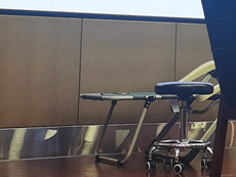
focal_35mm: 146
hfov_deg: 12.9
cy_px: -48
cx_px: 336
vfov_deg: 10.0
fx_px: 996
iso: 125
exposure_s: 1/120
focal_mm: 5.56
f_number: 1.6
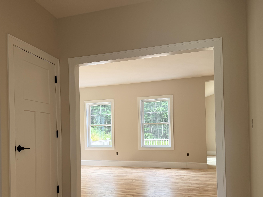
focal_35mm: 33
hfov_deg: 55.1
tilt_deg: +0.5
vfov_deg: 42.4
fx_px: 251
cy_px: 131
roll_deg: +0.9
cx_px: 113
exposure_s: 1/187
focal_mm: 6.76
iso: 100
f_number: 1.78
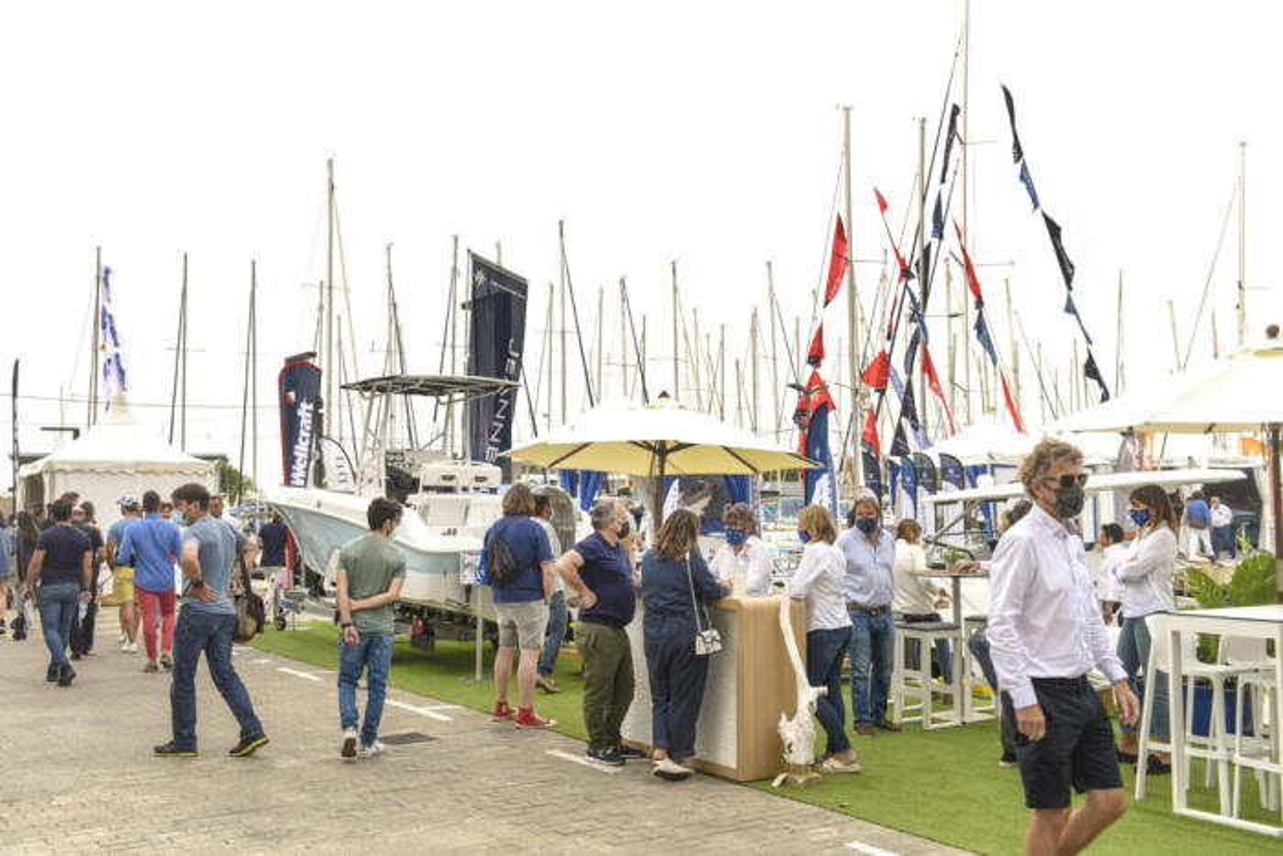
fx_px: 1248
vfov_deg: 37.9
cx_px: 642
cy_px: 428
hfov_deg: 54.4
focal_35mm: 35
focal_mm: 35
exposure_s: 1/200
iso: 200
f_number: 5.6
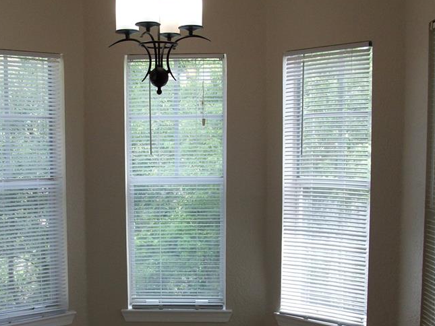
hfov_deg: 35.5
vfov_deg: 26.8
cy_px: 230
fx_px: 679
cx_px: 185
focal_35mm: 54
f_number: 2.8
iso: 64
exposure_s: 1/95.4
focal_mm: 5.7
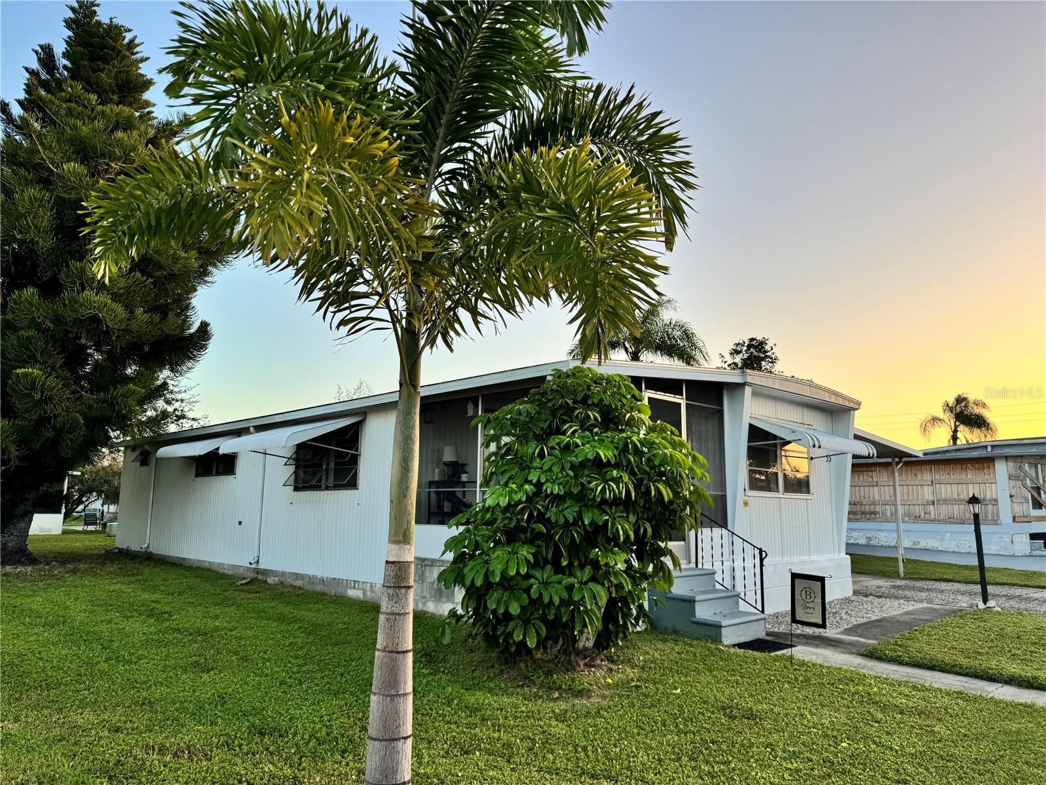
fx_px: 725
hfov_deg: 71.6
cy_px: 392
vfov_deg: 56.8
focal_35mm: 24
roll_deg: -1.9
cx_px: 523
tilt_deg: +9.0
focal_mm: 6.76
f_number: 1.78
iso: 80
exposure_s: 1/707
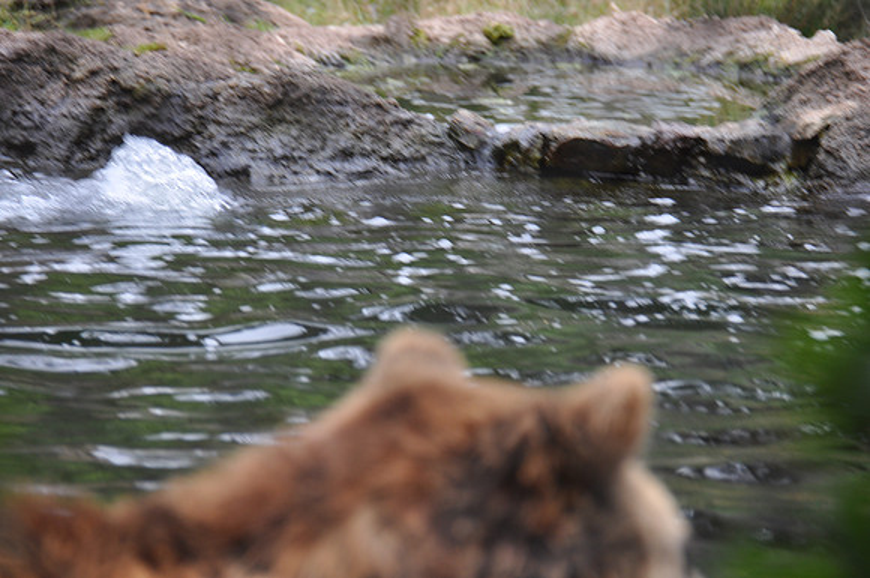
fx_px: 7964
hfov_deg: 6.3
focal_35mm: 330
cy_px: 289
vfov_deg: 4.2
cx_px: 435
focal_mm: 220
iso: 320
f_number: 5.6
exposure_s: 1/320
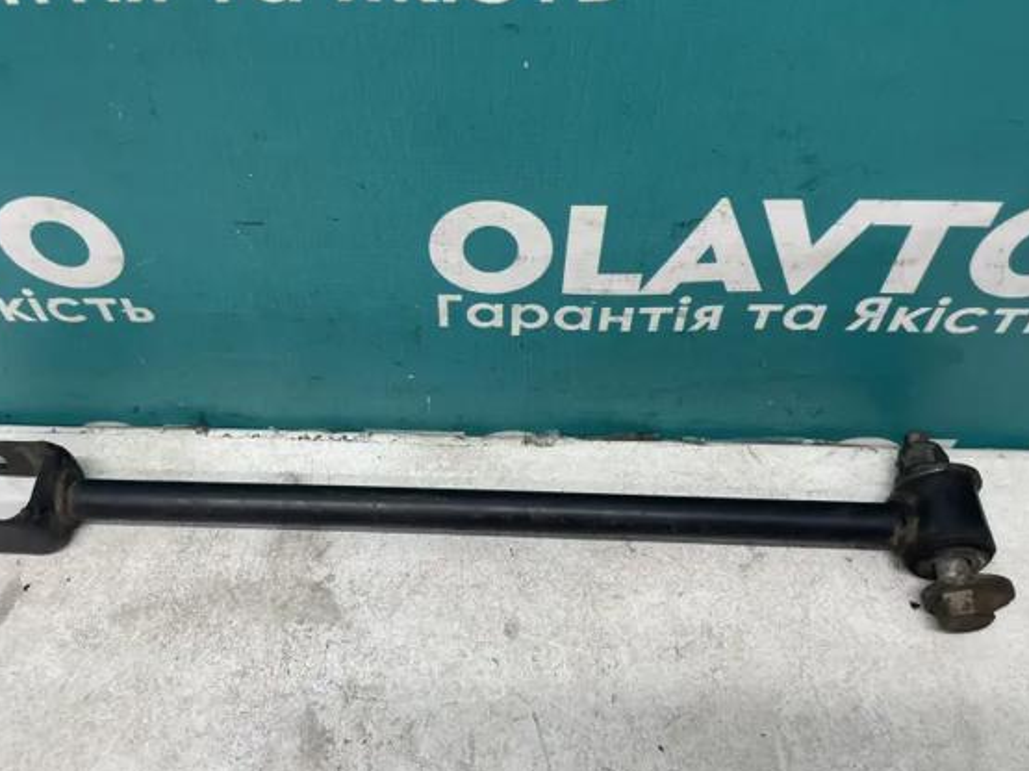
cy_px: 397
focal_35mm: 30
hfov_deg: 59.7
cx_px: 445
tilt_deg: -52.4
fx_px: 892
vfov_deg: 46.8
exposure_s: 1/100
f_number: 1.6
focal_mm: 4.2
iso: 100
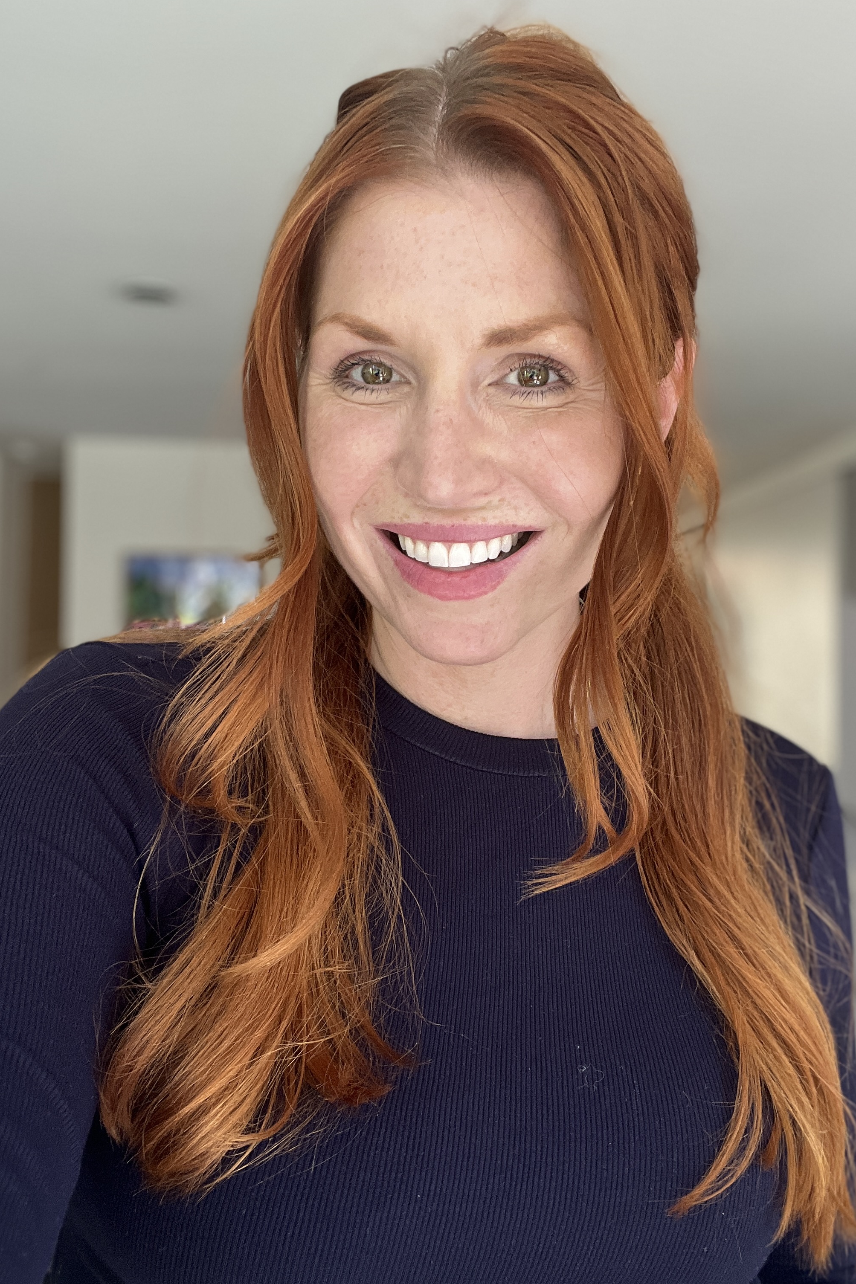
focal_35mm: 32
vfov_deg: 58.7
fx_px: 1141
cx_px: 452
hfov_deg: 41.1
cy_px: 632
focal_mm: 2.71
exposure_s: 1/109
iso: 100
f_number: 2.2
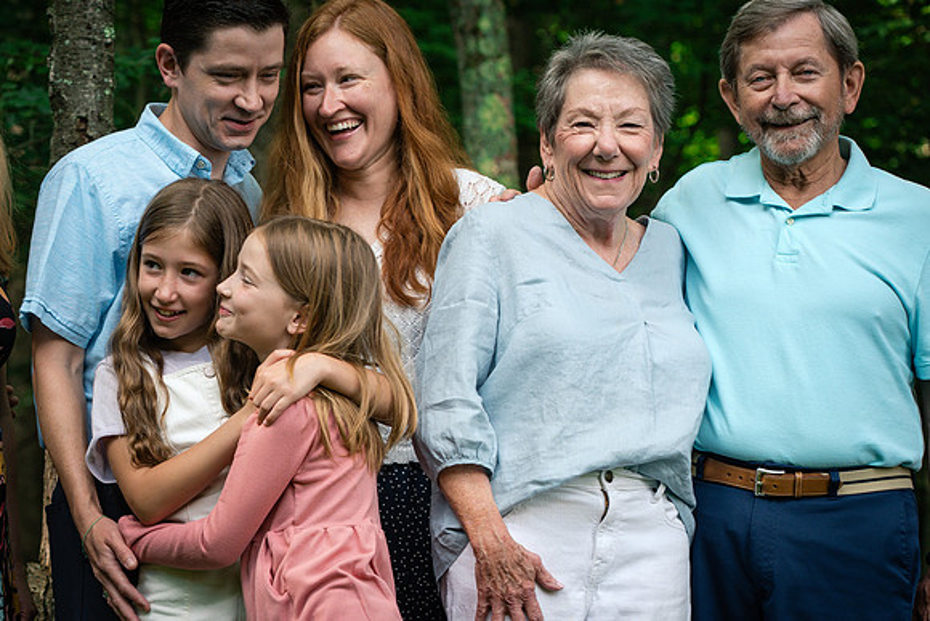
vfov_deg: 10.2
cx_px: 199
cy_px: 488
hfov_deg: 15.3
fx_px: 3452
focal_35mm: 134
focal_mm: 85
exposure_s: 1/200
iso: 200
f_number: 4.5
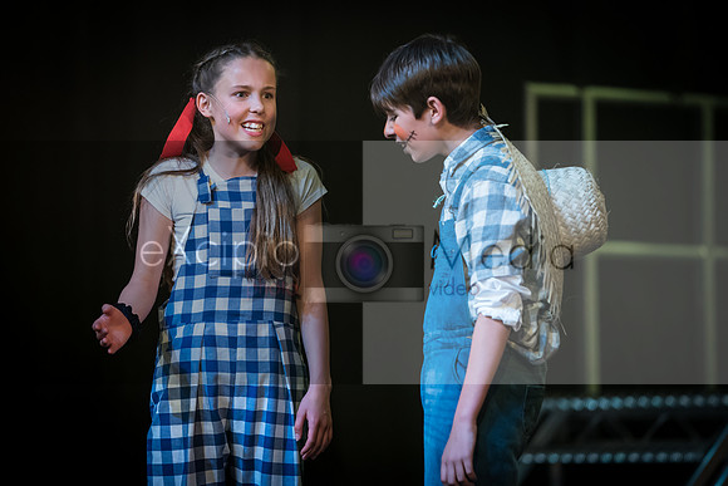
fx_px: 4376
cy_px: 244
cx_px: 379
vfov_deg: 6.4
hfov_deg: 9.5
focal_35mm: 216
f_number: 2.8
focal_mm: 200
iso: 2000
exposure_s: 1/250
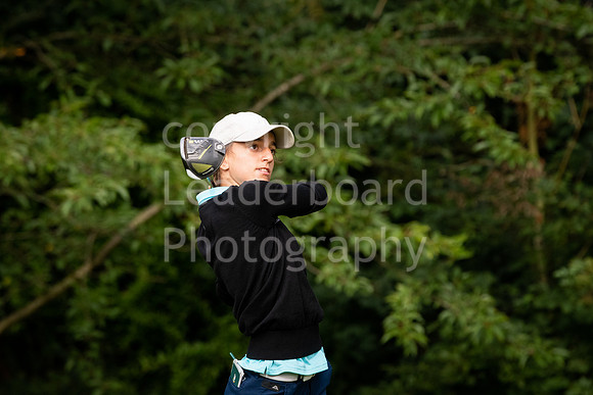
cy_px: 198
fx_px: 7908
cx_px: 296
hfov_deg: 4.3
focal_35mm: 480
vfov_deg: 2.9
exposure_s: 1/1250
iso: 1250
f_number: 6.3
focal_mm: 320
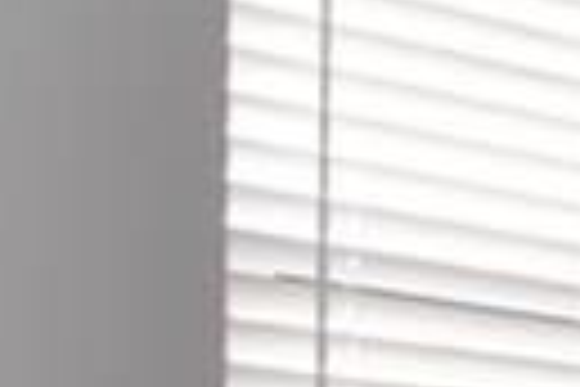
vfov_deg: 10.7
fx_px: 1917
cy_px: 720
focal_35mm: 119
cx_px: 2037
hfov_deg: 9.5
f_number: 5
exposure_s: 1/60
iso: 200
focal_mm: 10
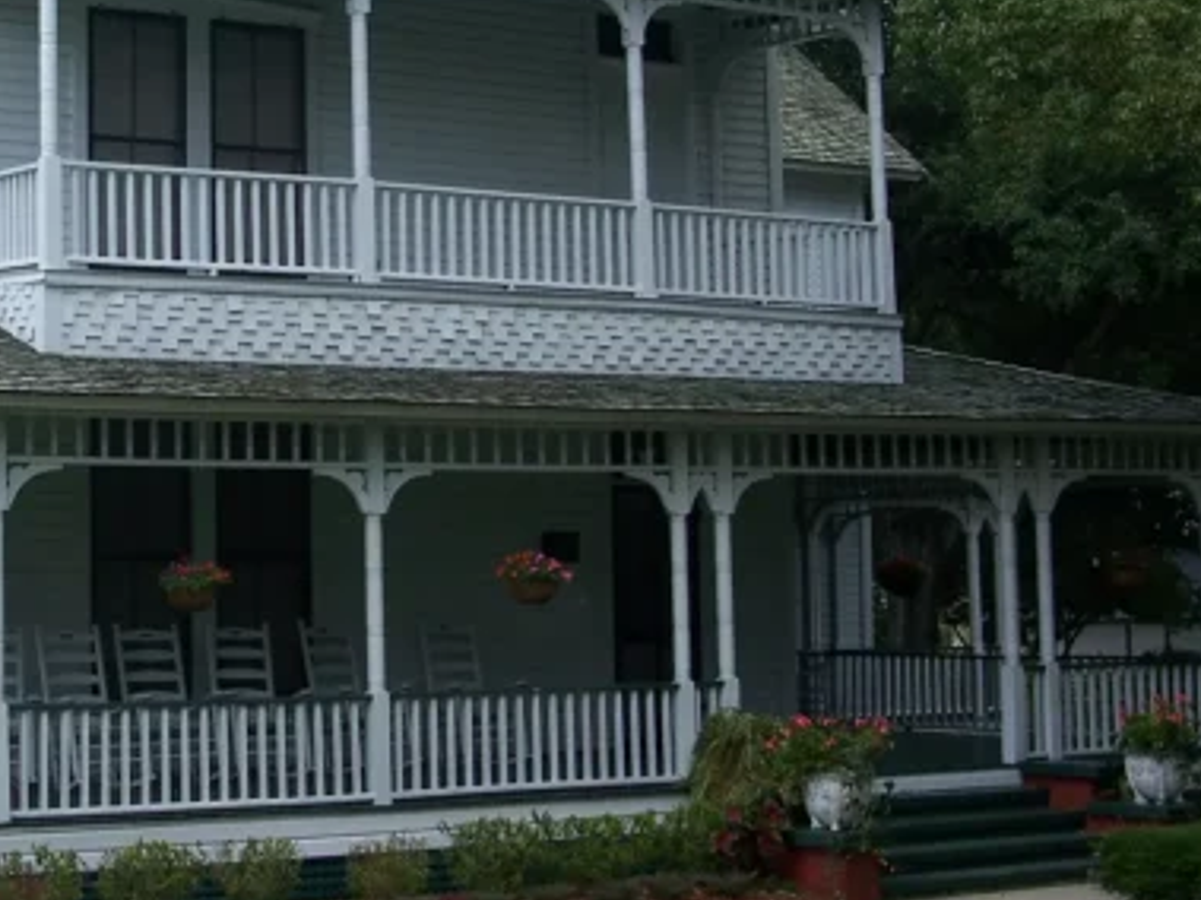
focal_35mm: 75
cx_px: 187
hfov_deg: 25.4
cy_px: 282
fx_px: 2601
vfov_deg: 19.6
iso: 64
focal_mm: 7.8
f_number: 2.8
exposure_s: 1/500
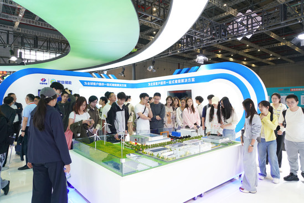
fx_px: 287
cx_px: 152
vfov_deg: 38.9
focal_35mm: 34
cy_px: 102
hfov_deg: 55.8
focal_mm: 34
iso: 500
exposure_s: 1/160
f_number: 4
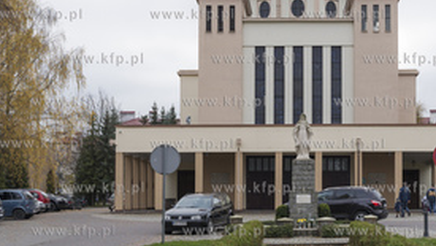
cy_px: 80
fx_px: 706
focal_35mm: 61
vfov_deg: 19.7
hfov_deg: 33.9
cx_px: 309
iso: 400
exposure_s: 1/800
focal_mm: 40
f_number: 4.5
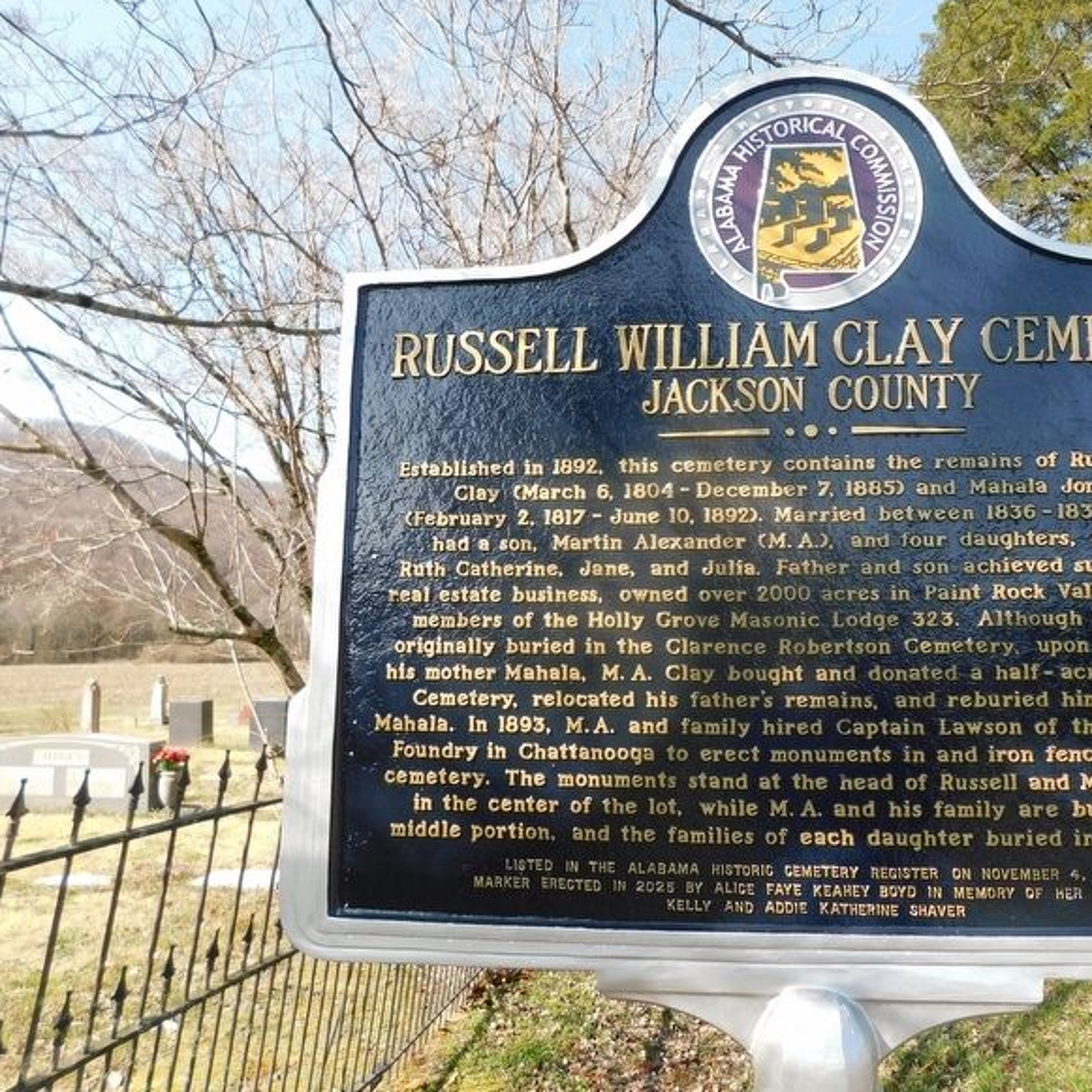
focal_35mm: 28
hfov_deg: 55.8
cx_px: 748
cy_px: 530
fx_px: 999
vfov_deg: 57.3
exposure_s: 1/500
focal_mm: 4
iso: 125
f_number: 3
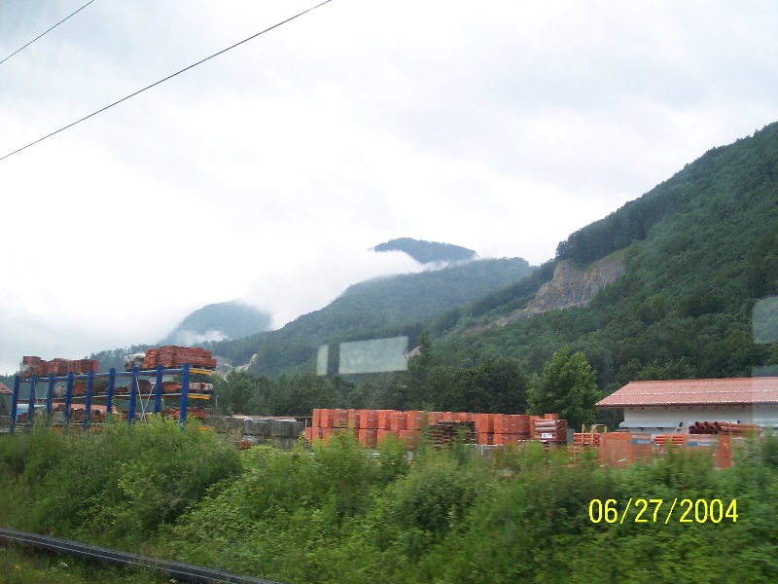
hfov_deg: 49.0
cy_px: 292
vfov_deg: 37.7
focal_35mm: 38
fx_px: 854
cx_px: 389
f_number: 2.8
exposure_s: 1/250
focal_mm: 8
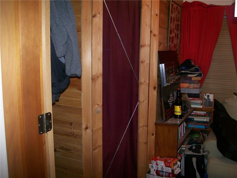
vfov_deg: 39.7
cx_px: 118
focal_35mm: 36
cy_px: 89
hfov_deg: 51.4
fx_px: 246
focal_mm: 6
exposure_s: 1/32
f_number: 2.7
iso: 140
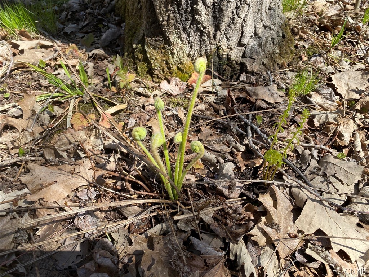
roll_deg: +0.0
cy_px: 138
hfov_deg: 67.3
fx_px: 277
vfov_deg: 53.1
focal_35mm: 26
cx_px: 184
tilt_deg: -41.1
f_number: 1.8
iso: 32
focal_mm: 4.25
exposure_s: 1/852
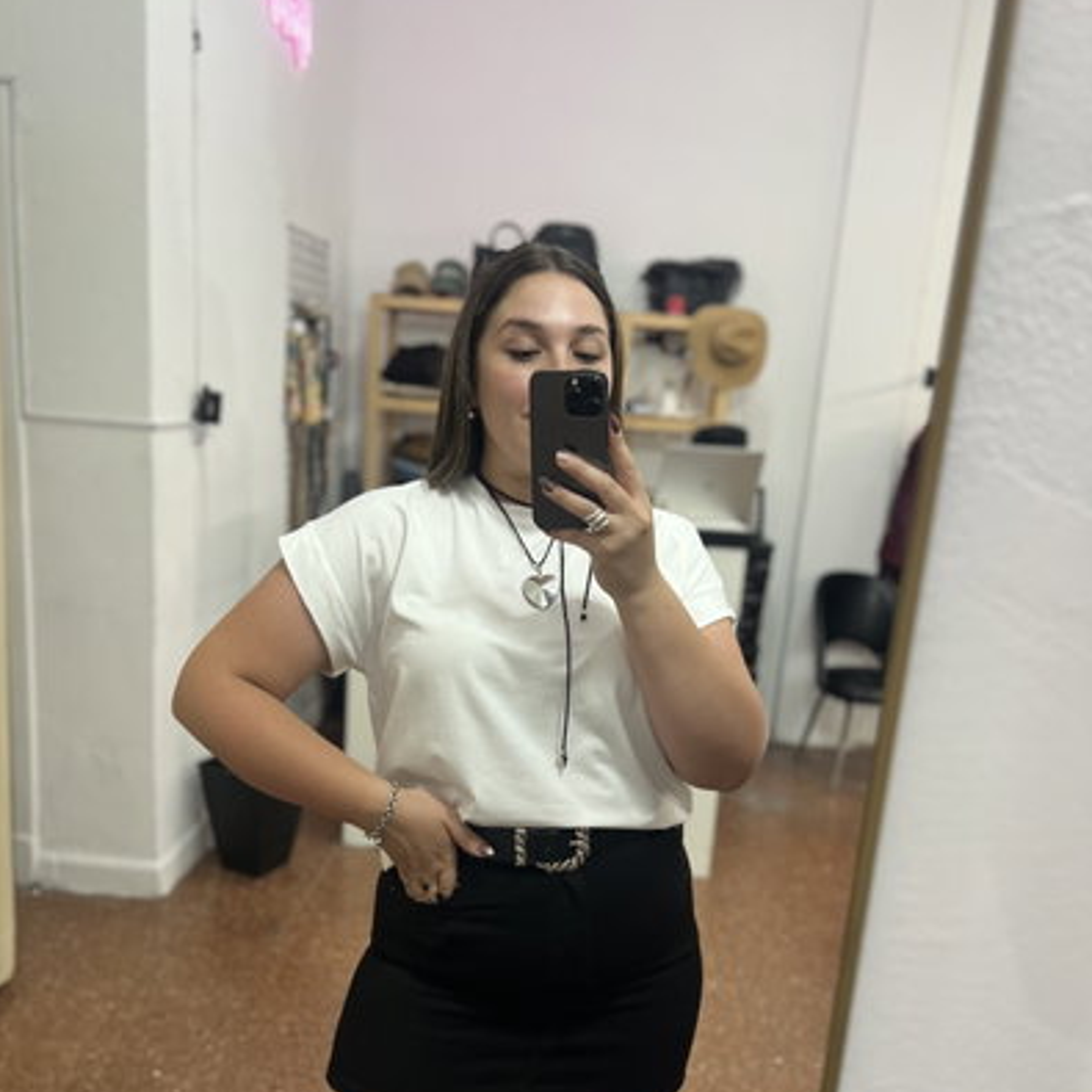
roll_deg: -3.8
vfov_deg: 52.0
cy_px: 676
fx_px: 1106
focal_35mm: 31
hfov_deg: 52.5
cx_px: 542
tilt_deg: -11.7
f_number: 1.5
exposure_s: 1/100
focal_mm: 5.7
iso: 100
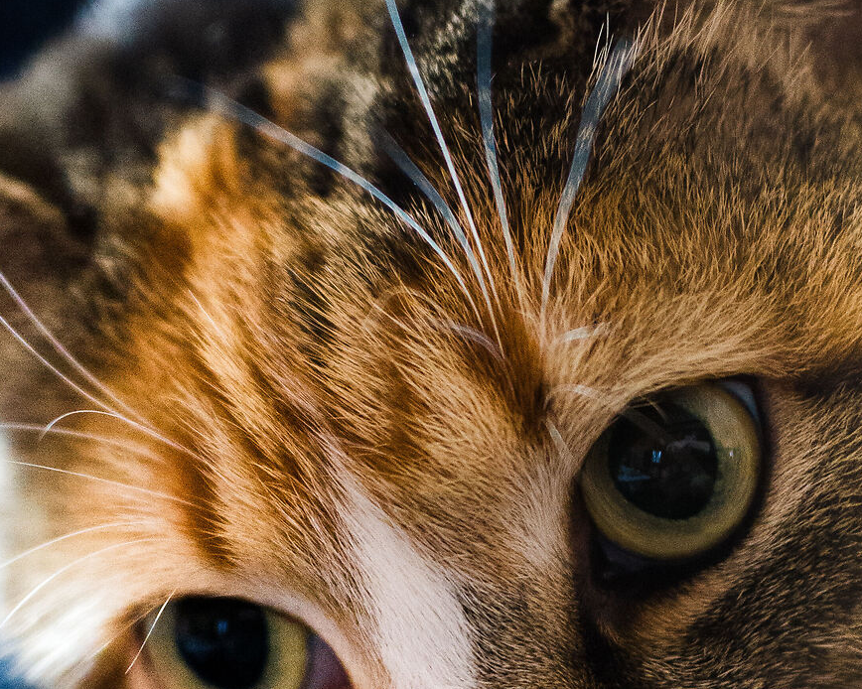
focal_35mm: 136
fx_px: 3476
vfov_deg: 11.3
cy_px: 621
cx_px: 522
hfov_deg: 14.1
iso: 4000
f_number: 1.7
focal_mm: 35
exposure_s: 1/40
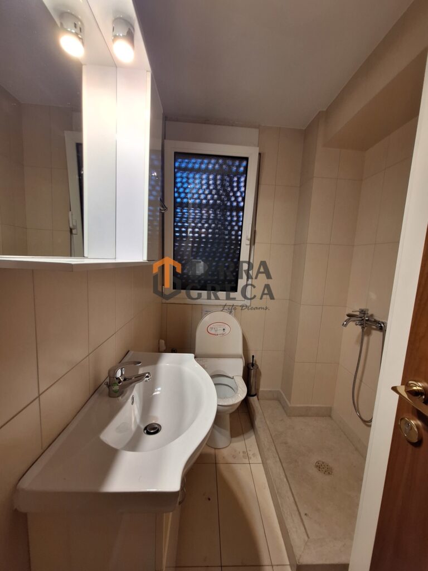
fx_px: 214
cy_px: 286
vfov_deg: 106.2
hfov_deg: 89.9
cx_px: 214
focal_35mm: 13
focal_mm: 1.74
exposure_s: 1/40
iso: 64
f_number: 2.2
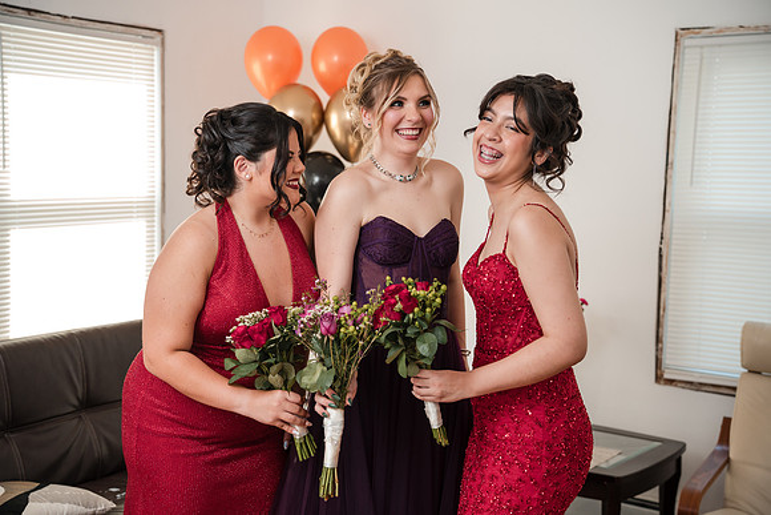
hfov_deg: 36.9
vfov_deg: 25.1
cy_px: 258
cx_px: 386
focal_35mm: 54
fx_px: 1157
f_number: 3.2
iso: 1000
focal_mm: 54
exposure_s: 1/250
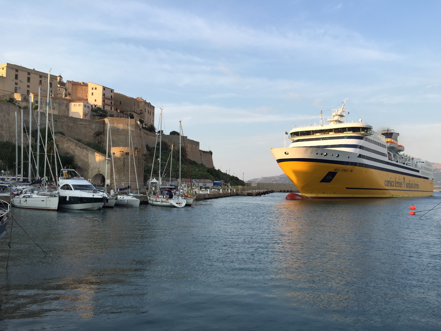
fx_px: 369
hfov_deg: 61.7
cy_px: 166
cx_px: 220
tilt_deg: +2.6
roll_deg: -1.9
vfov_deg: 48.2
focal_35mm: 29
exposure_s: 1/573
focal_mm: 4.15
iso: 32
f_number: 2.2
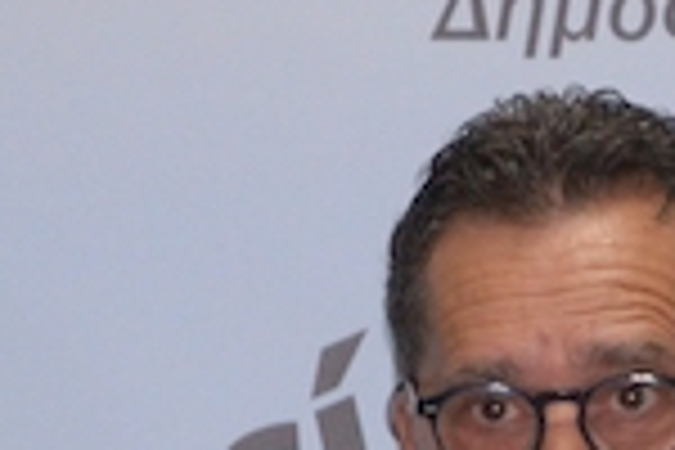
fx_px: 15730
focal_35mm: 839
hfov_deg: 2.5
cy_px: 704
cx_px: 702
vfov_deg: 1.6
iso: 1600
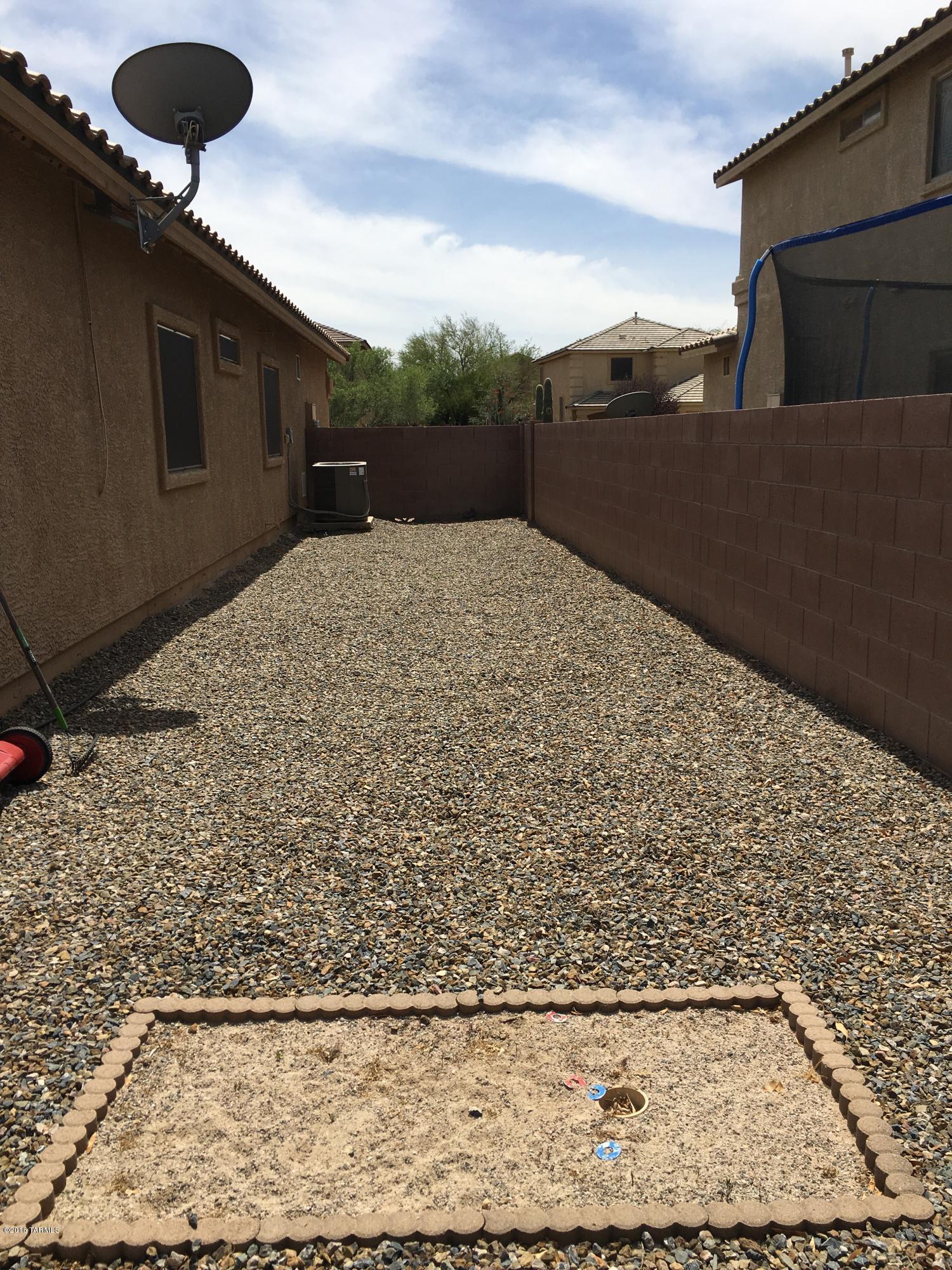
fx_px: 1063
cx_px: 476
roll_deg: +0.3
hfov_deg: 48.2
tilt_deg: -9.7
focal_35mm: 29
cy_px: 635
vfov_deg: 61.7
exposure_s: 1/2747
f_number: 2.2
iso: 25
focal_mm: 4.15
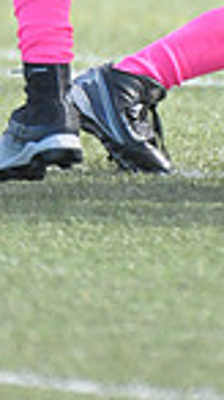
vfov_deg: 0.9
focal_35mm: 2502
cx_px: 228
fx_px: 26450
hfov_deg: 0.5
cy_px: -252
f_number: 4
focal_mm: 400
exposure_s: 1/2500
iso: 1600
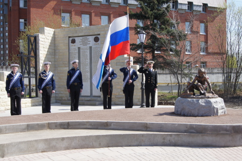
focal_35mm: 42
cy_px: 80
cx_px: 121
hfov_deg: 46.4
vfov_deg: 31.9
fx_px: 282
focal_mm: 28
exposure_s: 1/200
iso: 200
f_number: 11
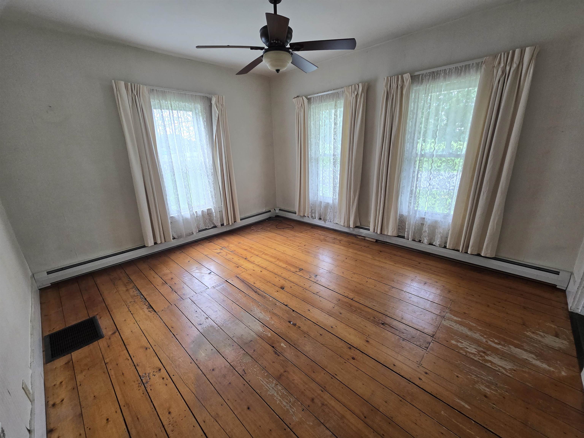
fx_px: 219
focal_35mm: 13
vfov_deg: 89.9
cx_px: 292
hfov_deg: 106.2
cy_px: 219
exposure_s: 1/100
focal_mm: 2.2
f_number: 2.2
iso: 200
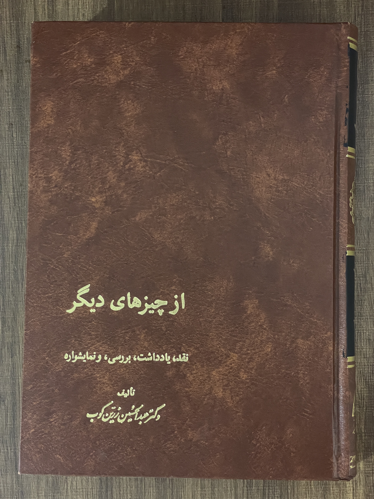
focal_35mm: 52
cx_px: 187
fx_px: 749
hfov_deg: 28.0
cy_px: 250
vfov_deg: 36.8
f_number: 2
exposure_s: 1/30
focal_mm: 6
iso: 1600
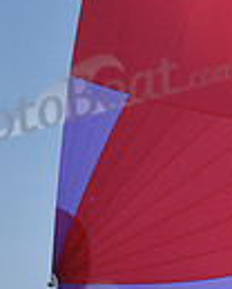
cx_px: 354
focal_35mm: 315
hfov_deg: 4.9
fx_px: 2704
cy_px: -44
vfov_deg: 6.1
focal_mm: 75
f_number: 4.5
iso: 320
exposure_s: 1/800
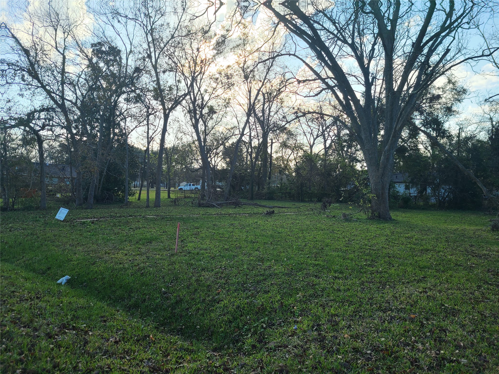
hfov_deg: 67.3
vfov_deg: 53.1
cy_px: 187
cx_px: 250
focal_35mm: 26
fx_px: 375
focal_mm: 5.4
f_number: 1.8
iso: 40
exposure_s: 1/1114
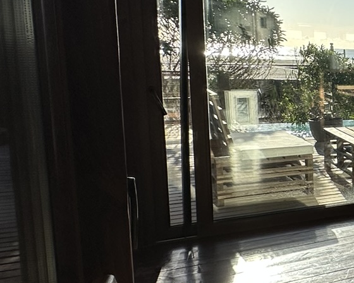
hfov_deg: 22.2
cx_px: 637
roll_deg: -2.9
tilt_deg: -5.7
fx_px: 524
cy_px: 120
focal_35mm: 50
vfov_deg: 30.2
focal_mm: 2.22
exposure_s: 1/1171
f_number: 2.2
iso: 40
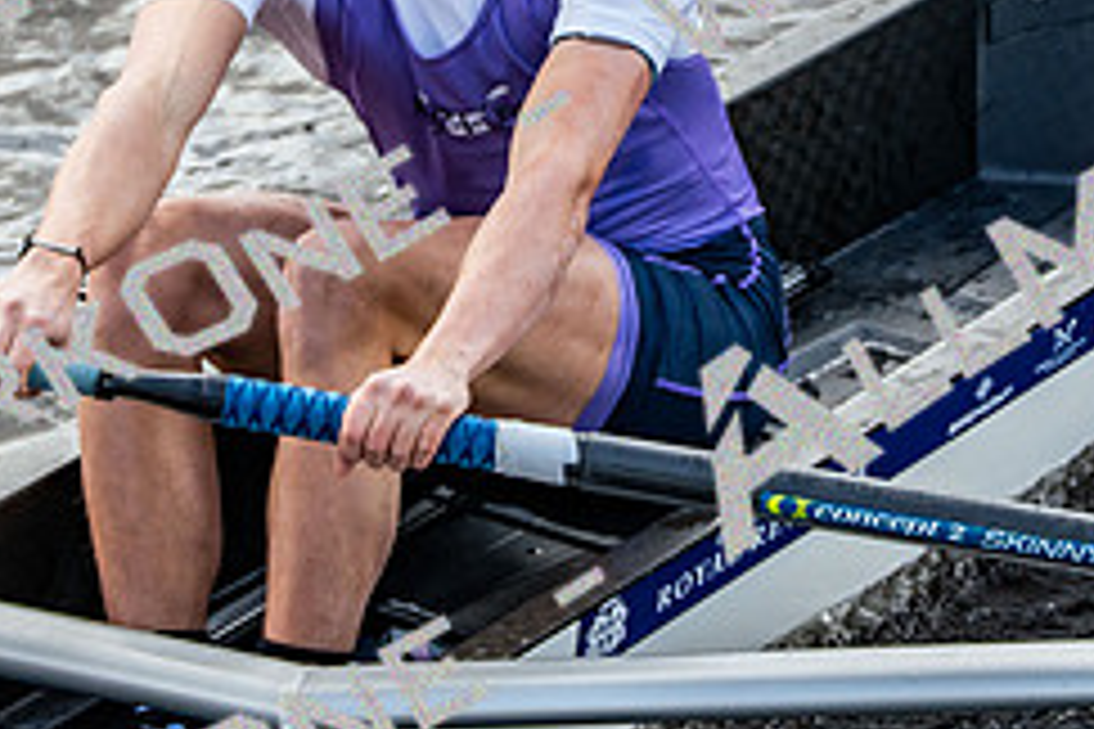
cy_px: 133
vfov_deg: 1.2
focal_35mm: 1120
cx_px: 315
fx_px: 34033
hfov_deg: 1.8
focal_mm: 470
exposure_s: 1/1250
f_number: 6.3
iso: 1000
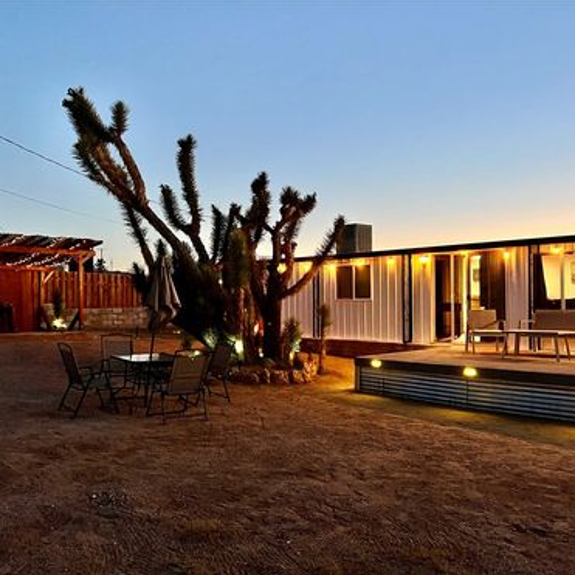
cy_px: 289
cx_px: 301
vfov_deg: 52.5
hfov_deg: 52.5
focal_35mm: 31
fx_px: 583
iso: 640
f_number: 1.5
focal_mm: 5.7
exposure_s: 1/40
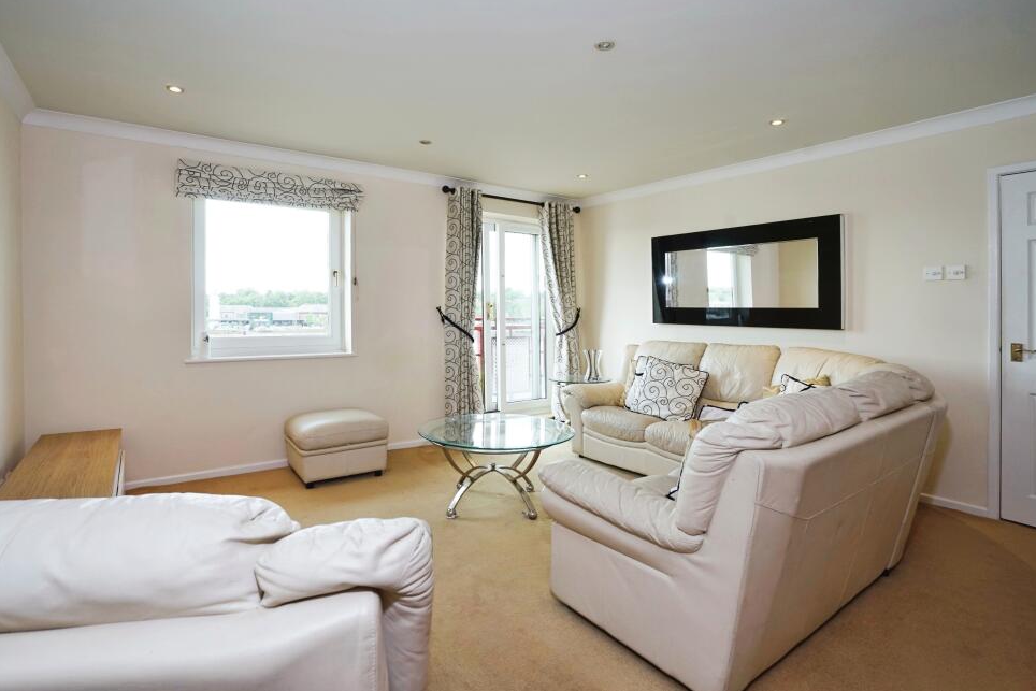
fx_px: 489
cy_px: 326
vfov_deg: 70.4
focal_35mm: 17
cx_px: 497
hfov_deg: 93.2
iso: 250
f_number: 8
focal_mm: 16
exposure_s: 1/25
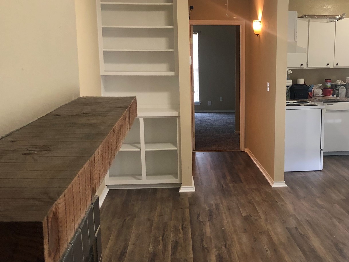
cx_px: 238
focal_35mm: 47
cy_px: 156
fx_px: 474
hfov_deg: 39.8
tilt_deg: -10.8
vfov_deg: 30.8
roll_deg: -0.2
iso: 50
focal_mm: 3.99
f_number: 1.8
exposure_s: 1/15
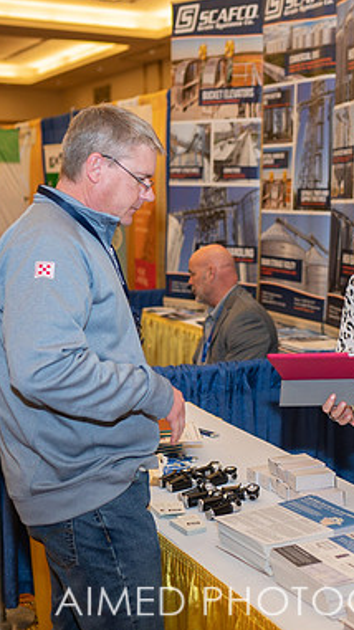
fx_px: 952
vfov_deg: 36.6
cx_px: 280
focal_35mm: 57
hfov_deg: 20.8
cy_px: 311
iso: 100
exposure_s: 1/125
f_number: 2
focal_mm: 35
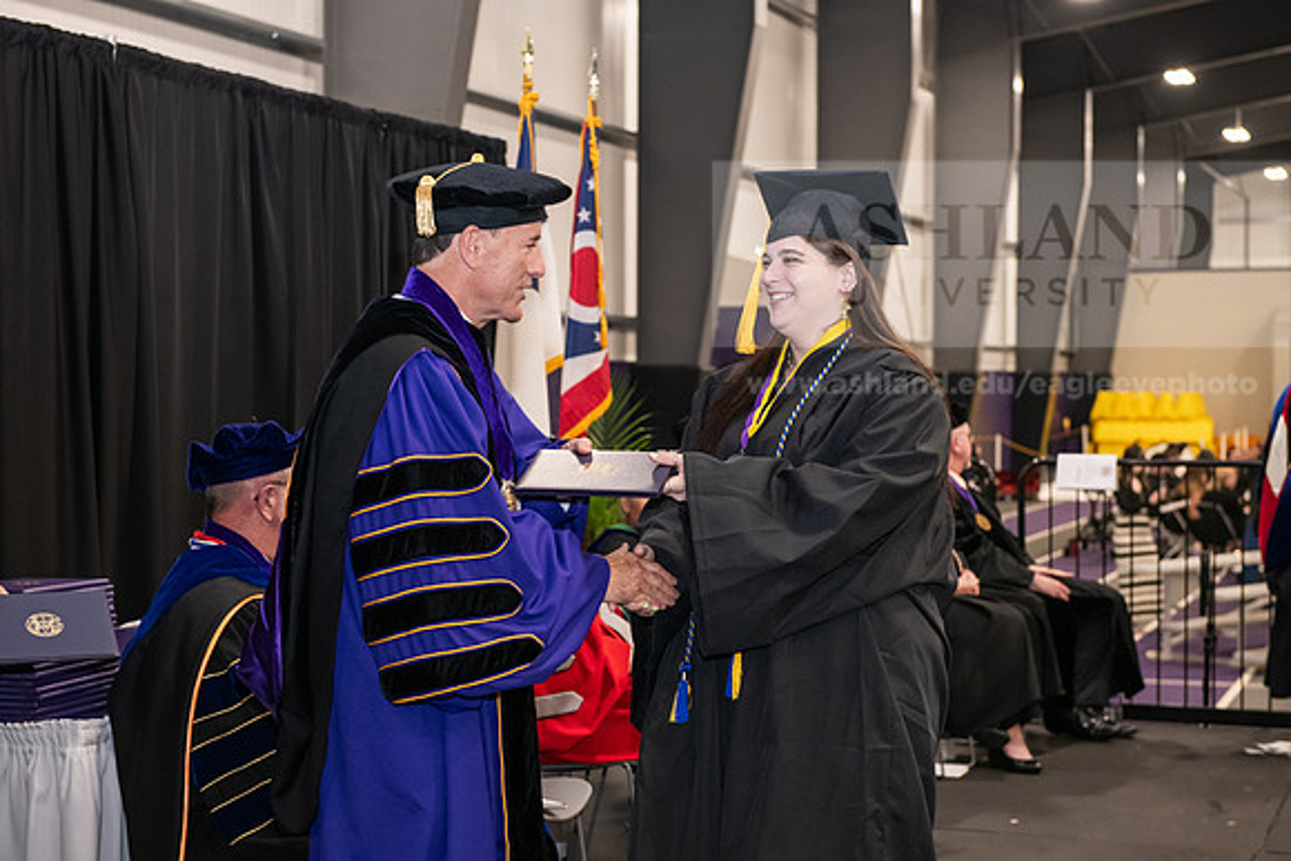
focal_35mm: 66
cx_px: 646
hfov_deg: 30.5
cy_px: 430
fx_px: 2367
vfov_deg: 20.6
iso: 2500
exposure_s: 1/125
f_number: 5
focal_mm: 66
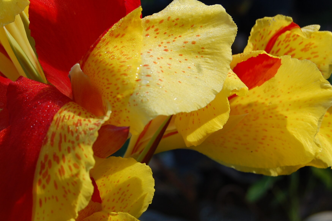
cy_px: 95
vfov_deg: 17.7
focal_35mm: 77
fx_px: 707
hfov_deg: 26.2
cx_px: 97
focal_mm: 35
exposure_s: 1/320
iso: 200
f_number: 9
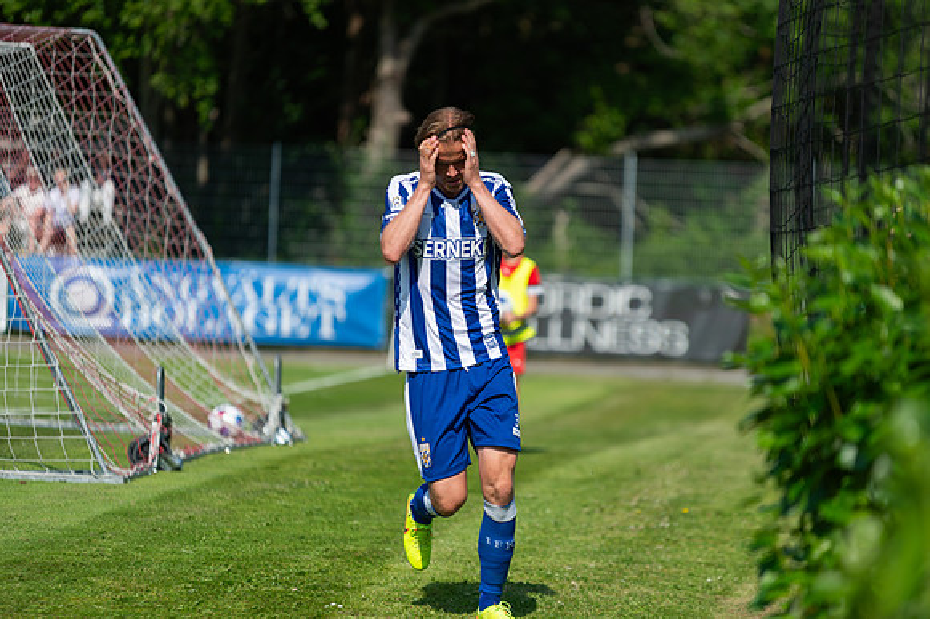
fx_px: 5267
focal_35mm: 204
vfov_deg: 6.7
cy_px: 310
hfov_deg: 10.1
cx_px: 465
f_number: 3.2
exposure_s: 1/2000
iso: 100
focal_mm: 200
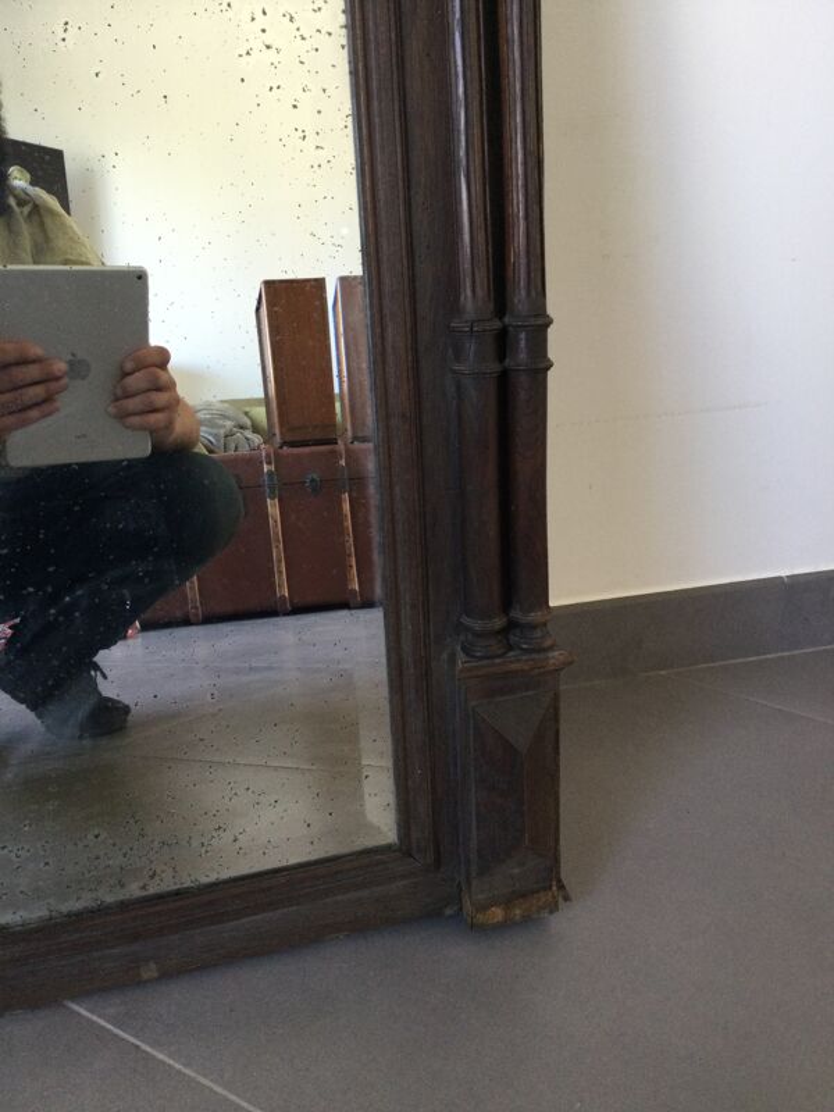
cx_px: 417
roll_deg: -1.0
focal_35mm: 31
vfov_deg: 58.4
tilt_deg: -26.8
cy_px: 556
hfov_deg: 45.4
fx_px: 996
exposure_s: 1/33
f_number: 2.4
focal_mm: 3.3
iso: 100
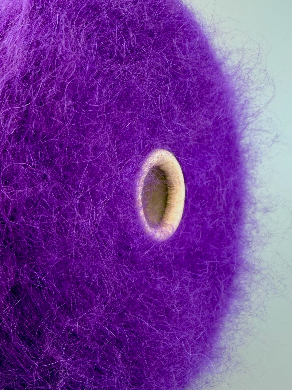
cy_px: 195
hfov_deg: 56.8
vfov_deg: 71.6
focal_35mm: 24
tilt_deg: -7.7
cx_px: 146
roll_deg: -0.7
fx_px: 270
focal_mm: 2.22
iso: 40
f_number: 2.2
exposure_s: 1/170
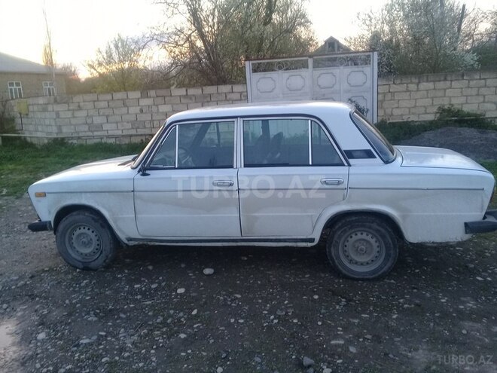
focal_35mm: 31
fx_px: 445
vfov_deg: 45.4
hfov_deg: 58.4
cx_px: 248
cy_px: 186
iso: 50
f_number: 2.2
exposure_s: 1/50
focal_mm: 3.3
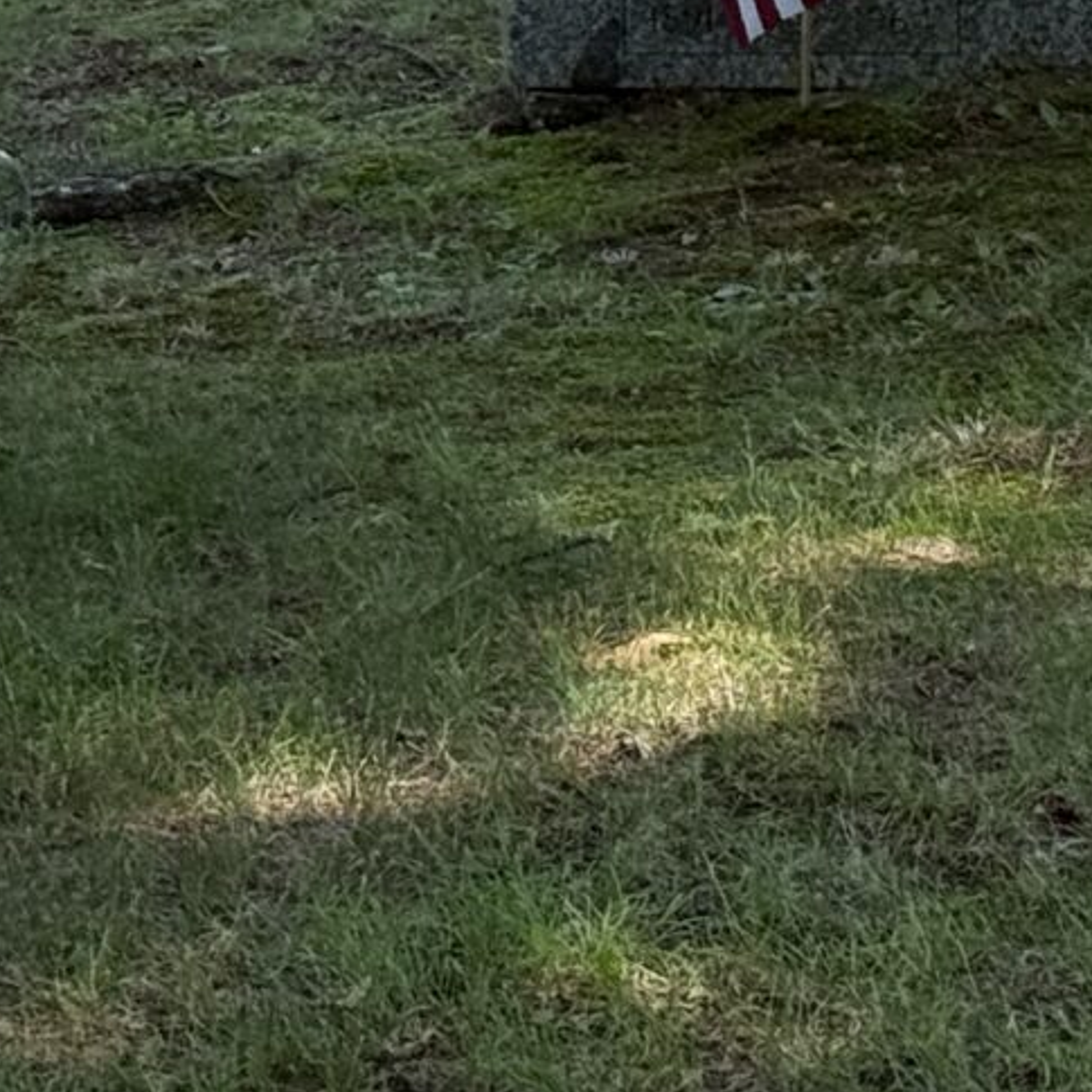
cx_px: 684
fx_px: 7995
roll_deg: -0.4
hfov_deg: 7.8
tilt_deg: -1.2
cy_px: -959
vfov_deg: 7.5
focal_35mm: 224
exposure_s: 1/951
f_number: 1.78
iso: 64
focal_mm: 6.76
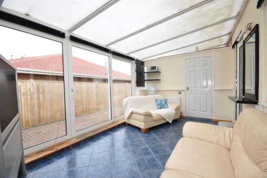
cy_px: 89
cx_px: 134
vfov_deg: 77.2
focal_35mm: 15
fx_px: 111
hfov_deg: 100.4
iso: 200
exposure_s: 1/10
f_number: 11
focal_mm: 10
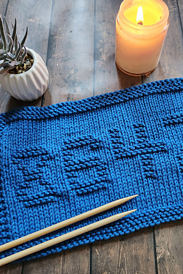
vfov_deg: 63.2
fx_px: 221
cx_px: 110
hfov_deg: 44.8
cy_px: 162
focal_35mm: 29
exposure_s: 1/60
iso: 640
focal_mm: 5.4
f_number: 1.8
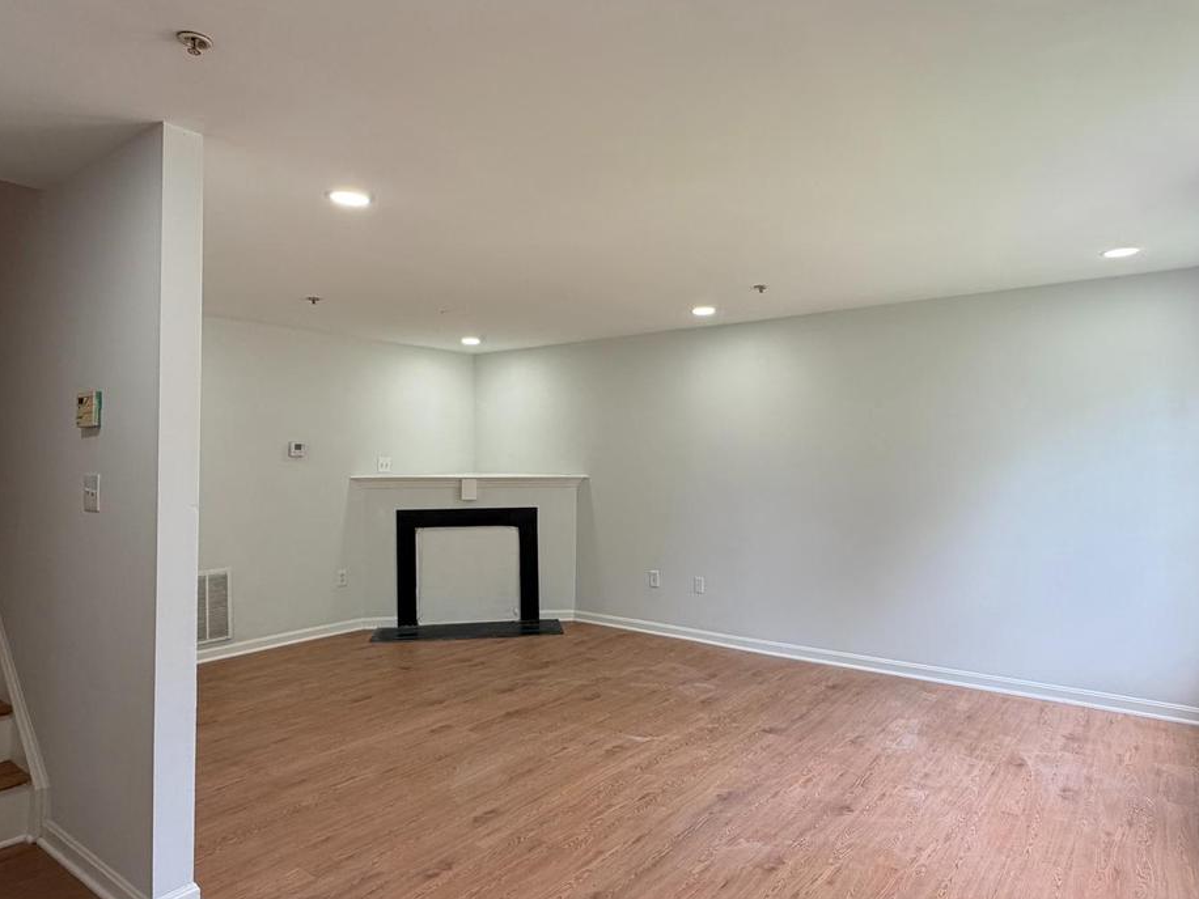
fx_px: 762
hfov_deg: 76.4
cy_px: 445
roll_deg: -0.4
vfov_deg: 61.1
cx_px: 602
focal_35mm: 22
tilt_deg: +1.3
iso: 125
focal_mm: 2.22
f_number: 2.2
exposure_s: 1/121
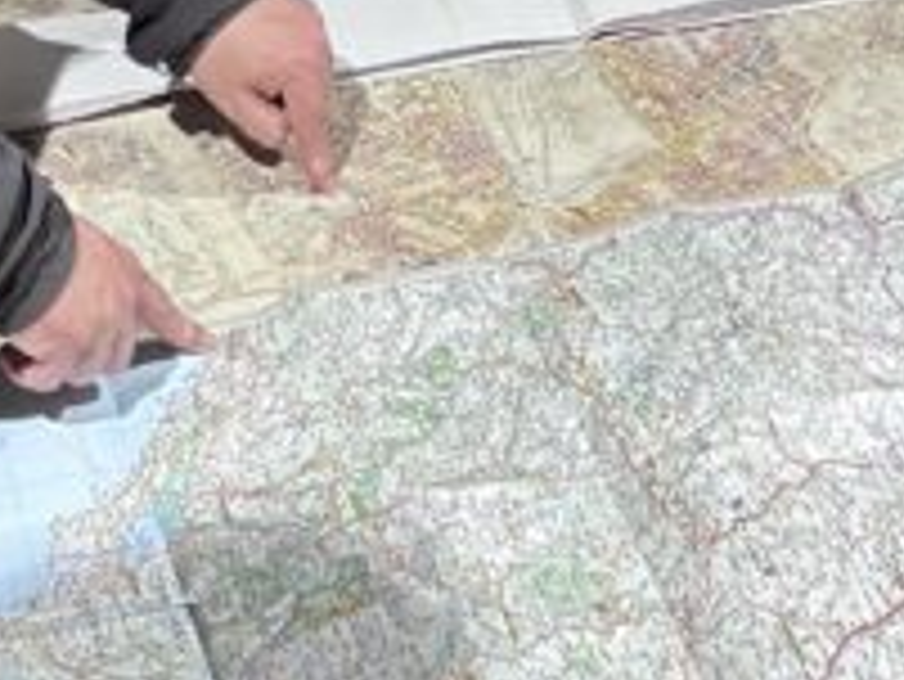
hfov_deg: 22.0
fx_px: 2300
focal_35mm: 88
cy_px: -32
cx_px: 720
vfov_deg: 16.4
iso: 64
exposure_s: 1/50
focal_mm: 2.69
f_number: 1.9
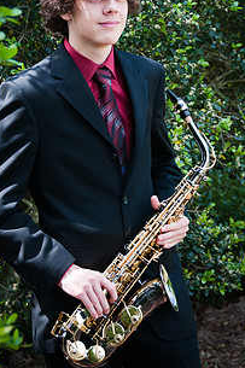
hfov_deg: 9.5
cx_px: 100
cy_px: 119
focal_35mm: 144
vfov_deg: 14.3
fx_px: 1469
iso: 200
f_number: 5
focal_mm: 65
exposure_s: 1/250
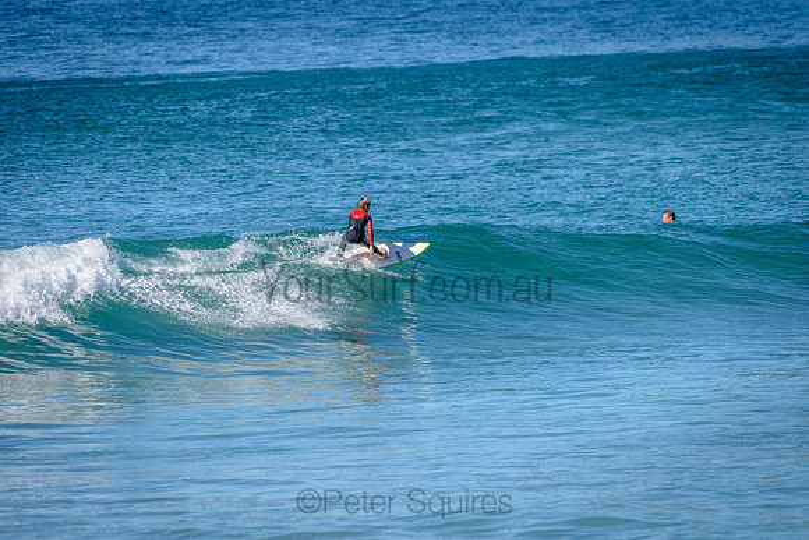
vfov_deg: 2.8
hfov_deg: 4.1
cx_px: 404
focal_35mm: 500
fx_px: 11238
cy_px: 270
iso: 200
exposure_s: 1/2000
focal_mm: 500
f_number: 5.6
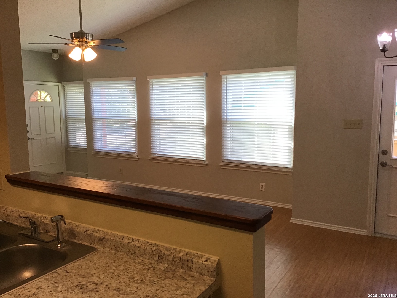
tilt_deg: -6.2
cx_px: 198
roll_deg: +0.6
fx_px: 356
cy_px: 149
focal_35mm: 31
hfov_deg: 58.4
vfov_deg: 45.4
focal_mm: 3.3
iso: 25
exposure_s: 1/30
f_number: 2.4
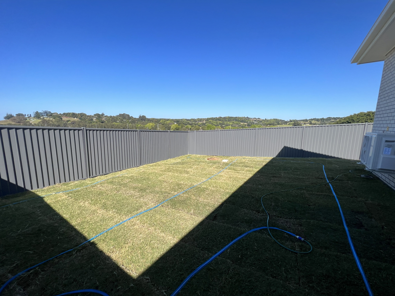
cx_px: 198
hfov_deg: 106.2
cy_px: 148
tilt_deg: -8.4
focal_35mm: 13
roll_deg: -0.3
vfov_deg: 89.9
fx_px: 148
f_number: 1.8
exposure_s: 1/1449
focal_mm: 1.57
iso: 32
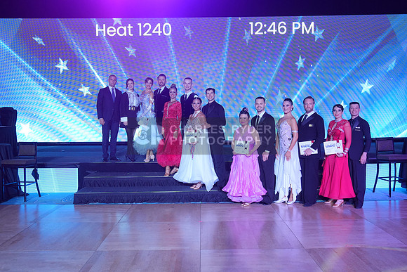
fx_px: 384
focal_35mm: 34
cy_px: 136
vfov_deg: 38.9
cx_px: 204
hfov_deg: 55.8
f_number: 7.1
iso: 2000
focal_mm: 34
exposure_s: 1/200
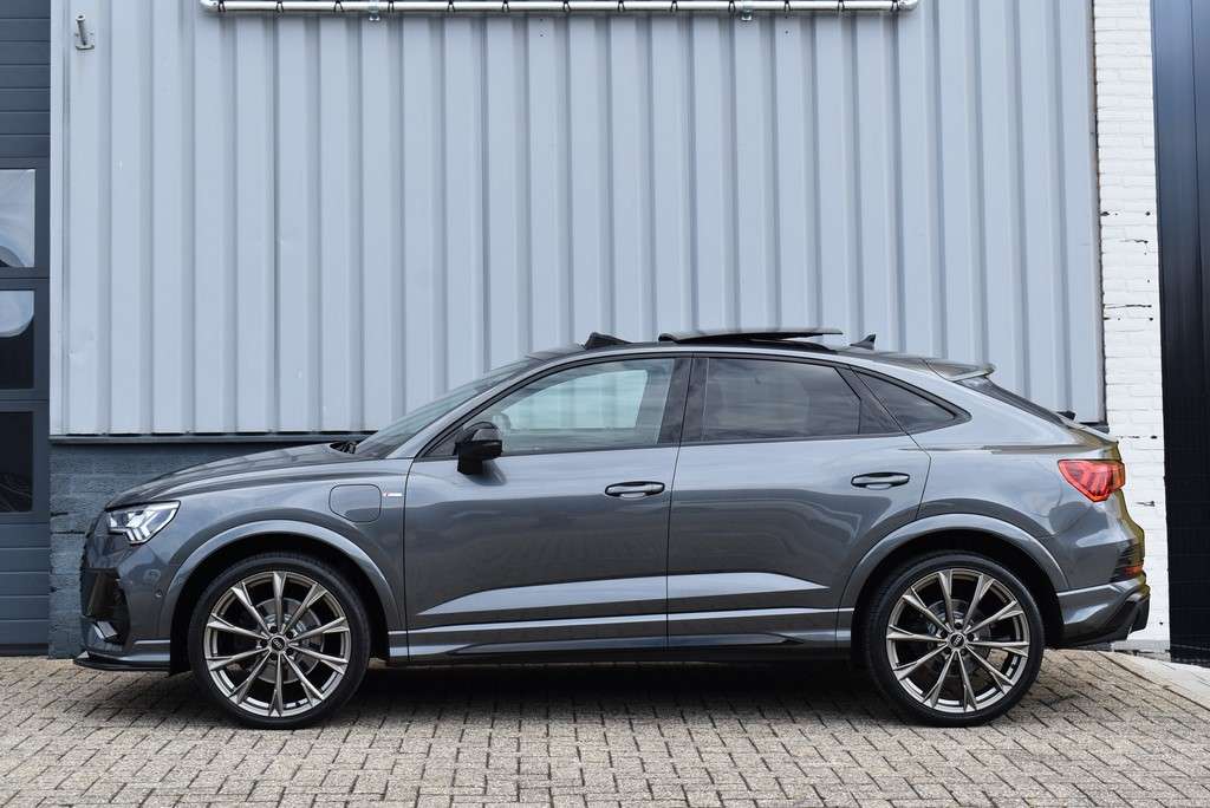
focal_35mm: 60
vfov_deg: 22.7
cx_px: 605
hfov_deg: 33.4
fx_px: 2018
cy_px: 404
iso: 200
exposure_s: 1/250
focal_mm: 40
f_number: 8
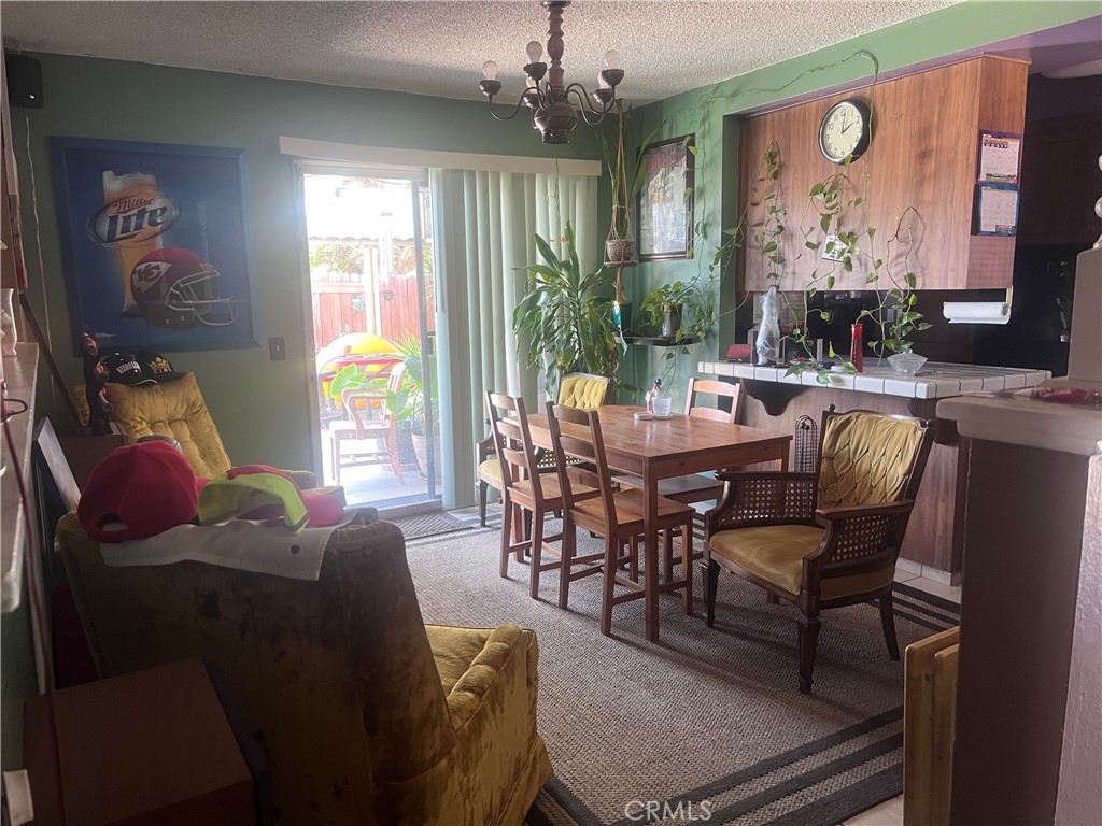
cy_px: 413
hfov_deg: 67.3
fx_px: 828
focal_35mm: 26
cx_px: 551
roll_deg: +1.6
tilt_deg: -9.7
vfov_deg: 53.1
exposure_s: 1/60
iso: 200
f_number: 1.5
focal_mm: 5.7
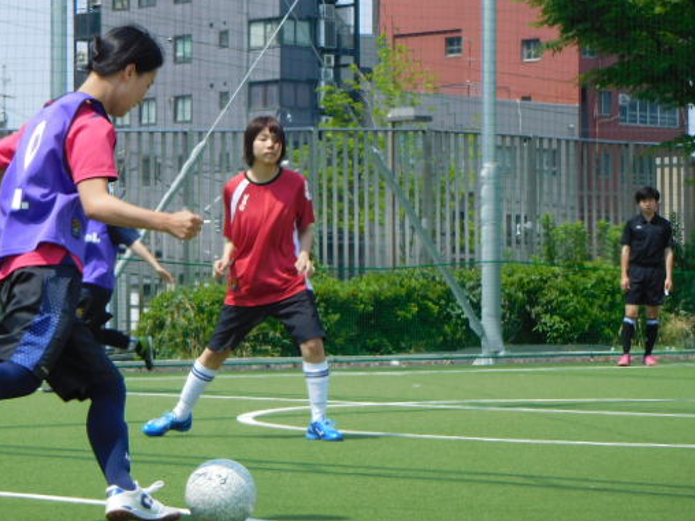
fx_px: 2831
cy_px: 223
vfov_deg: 10.5
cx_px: 280
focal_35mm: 141
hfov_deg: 14.0
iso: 125
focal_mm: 20
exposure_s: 1/640
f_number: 4.9
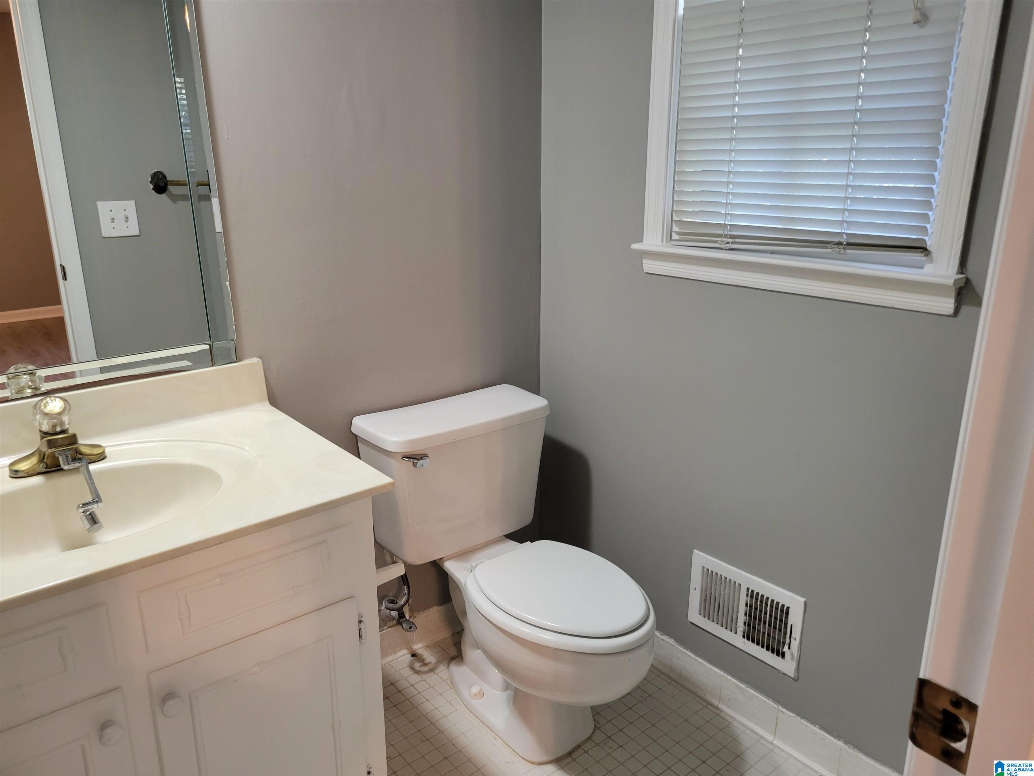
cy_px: 388
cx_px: 517
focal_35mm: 26
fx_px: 777
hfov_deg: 67.3
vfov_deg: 53.1
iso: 250
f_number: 1.8
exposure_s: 1/40
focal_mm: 5.4
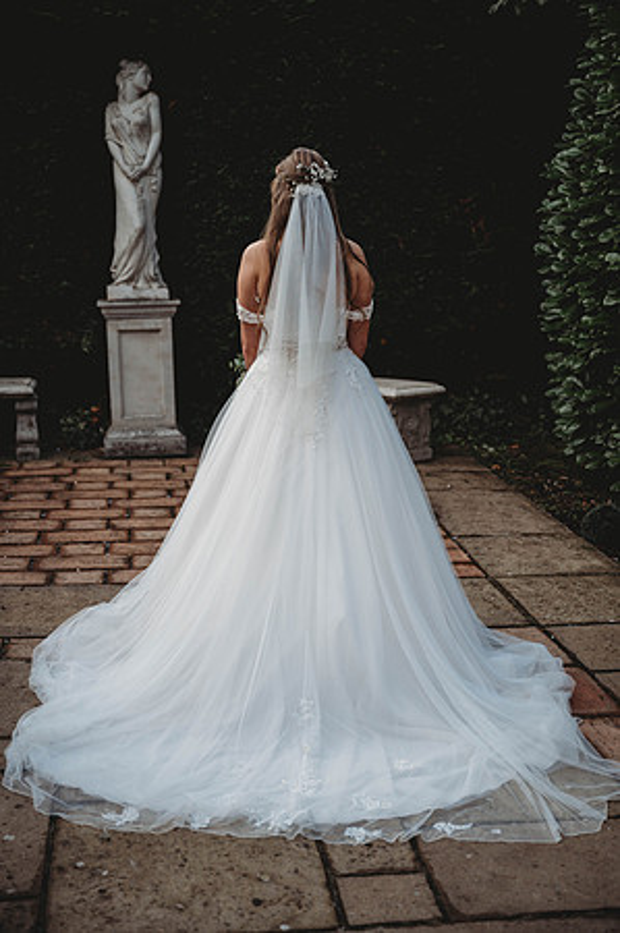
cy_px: 466
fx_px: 1165
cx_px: 310
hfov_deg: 29.8
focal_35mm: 45
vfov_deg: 43.6
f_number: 2.8
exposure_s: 1/1250
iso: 100
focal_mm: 45
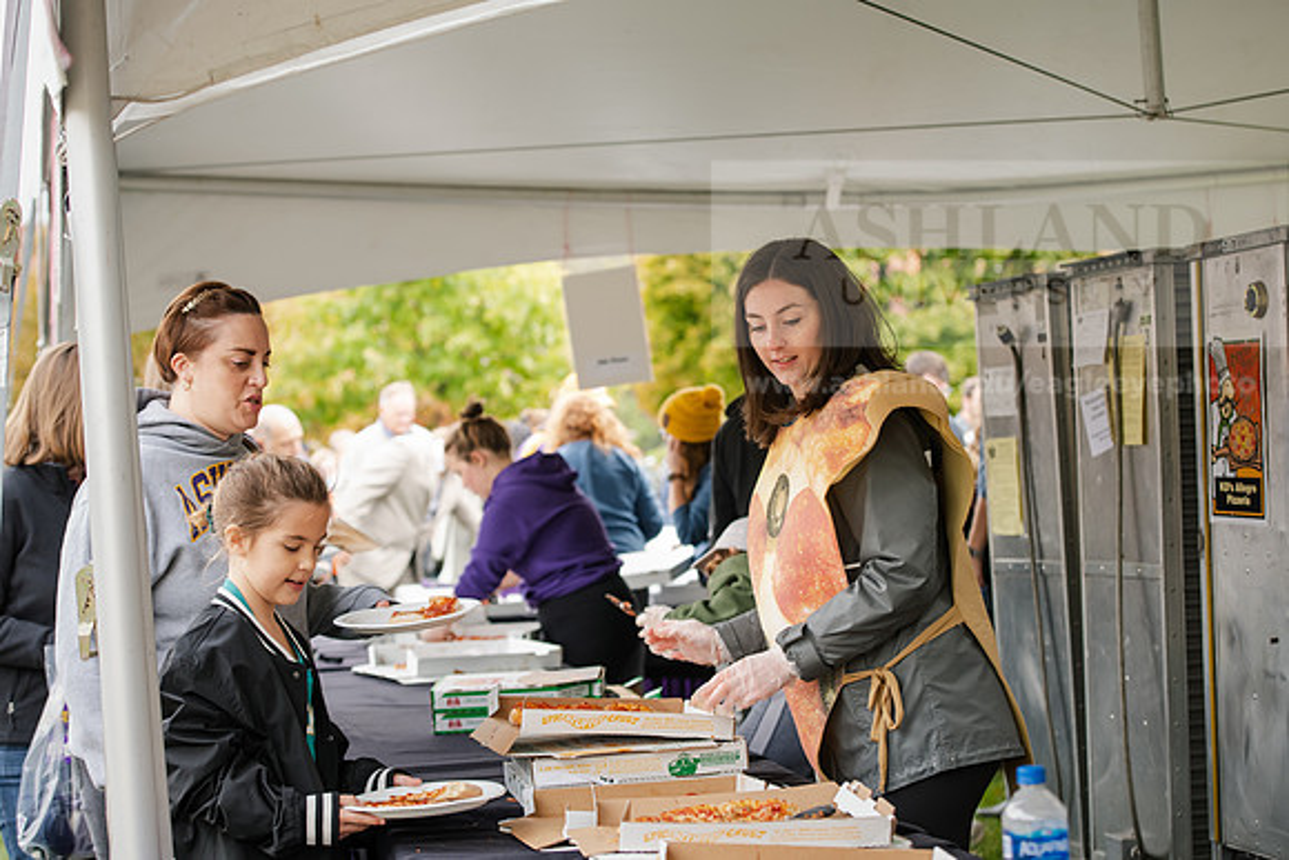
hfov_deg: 28.8
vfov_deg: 19.5
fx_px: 2507
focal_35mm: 70
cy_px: 430
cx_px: 644
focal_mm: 70
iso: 640
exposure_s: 1/320
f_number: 4
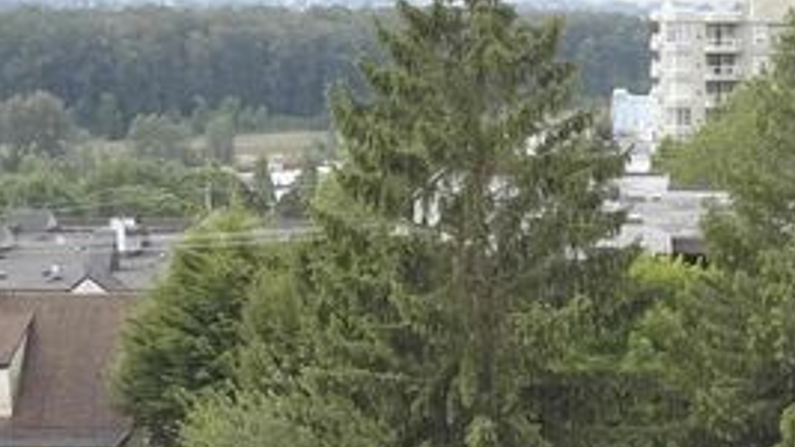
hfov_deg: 29.4
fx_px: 1433
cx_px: 756
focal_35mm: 68
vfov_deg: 16.9
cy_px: 539
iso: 100
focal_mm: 4.73
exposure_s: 1/536
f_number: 2.2
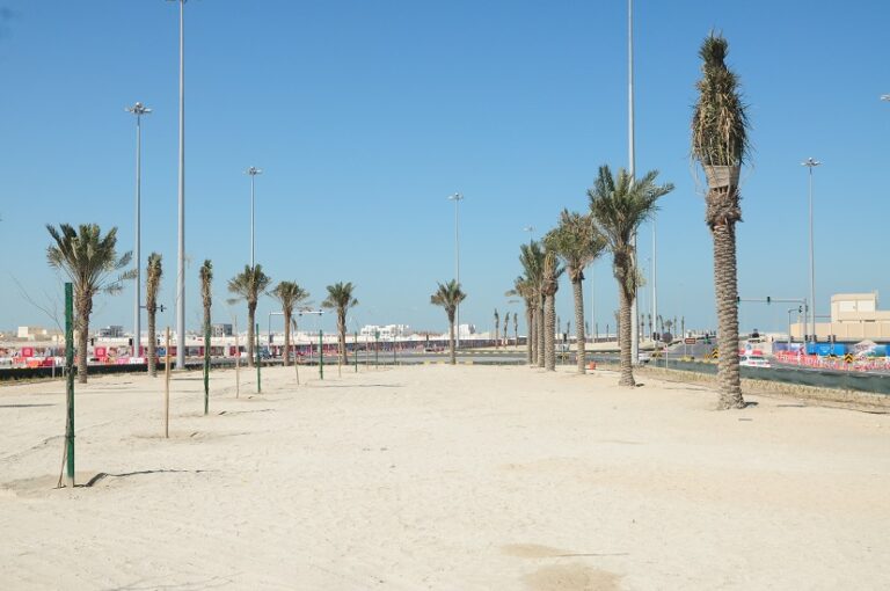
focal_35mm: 39
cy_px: 296
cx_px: 445
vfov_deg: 34.1
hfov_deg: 49.6
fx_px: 963
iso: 200
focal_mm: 26
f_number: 14
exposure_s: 1/200
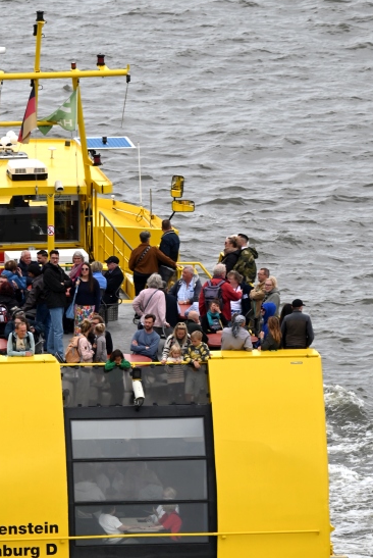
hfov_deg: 2.6
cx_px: 67
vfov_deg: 3.9
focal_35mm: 524
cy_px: 340
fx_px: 8123
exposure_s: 1/250
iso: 100
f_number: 5.6
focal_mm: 280
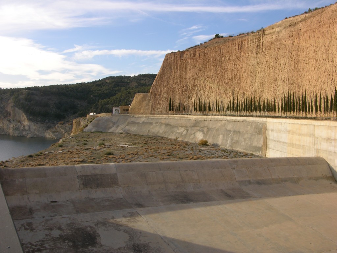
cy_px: 126
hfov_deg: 52.6
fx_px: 341
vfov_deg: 40.7
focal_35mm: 35
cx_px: 168
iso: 50
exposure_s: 1/170
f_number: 5.6
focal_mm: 8.9
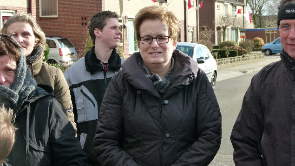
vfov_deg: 13.4
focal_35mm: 90
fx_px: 704
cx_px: 148
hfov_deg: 23.7
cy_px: 57
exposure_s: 1/320
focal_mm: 14.8
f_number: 4
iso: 160
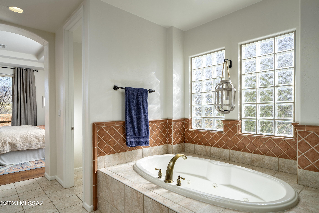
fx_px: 177
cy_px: 106
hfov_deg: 84.0
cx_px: 160
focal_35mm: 20
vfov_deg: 61.9
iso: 200
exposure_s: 1/100
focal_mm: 20
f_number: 7.1
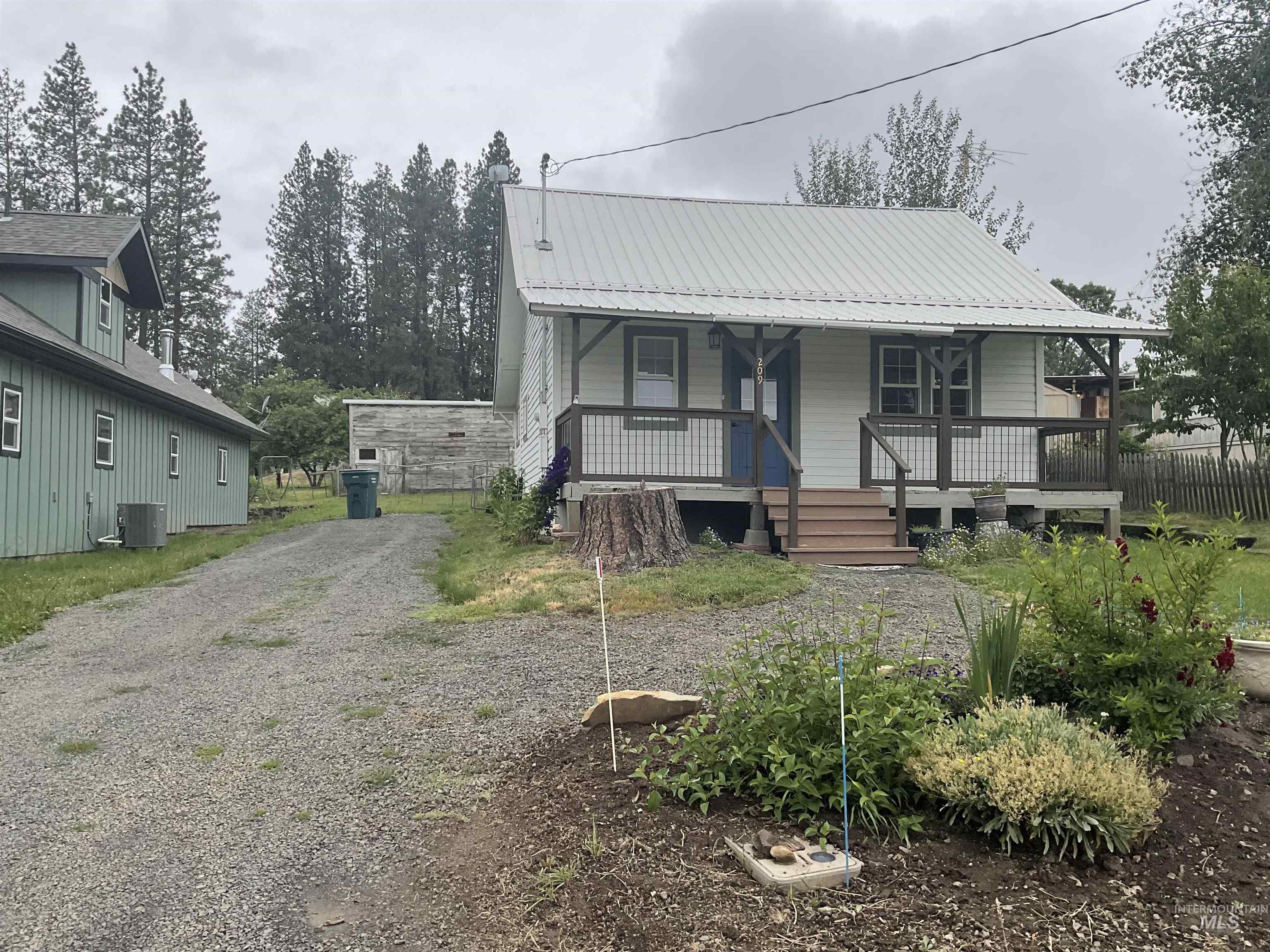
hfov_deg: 61.7
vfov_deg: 48.2
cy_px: 476
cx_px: 635
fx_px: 1064
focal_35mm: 29
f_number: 1.8
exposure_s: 1/1912
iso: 16
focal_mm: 3
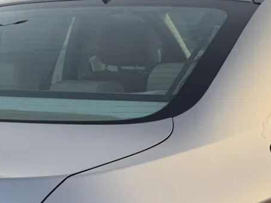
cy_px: 186
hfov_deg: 18.6
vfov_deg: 14.0
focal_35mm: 105
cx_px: 82
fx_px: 822
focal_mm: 6.76
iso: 80
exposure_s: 1/1005
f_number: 1.78
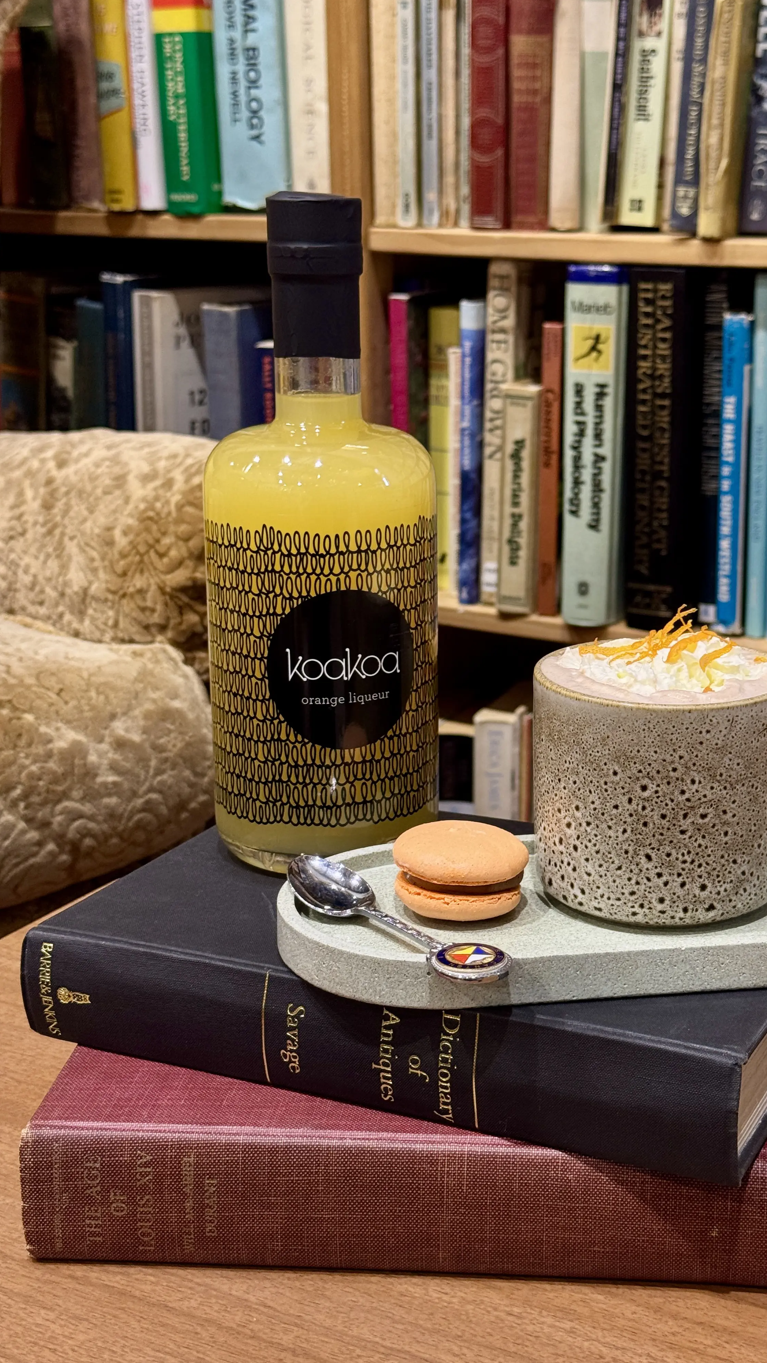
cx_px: 515
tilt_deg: -15.6
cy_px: 689
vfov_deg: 39.2
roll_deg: -0.5
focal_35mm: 53
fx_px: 1916
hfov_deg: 22.5
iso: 125
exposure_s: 1/50
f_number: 1.78
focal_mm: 6.76
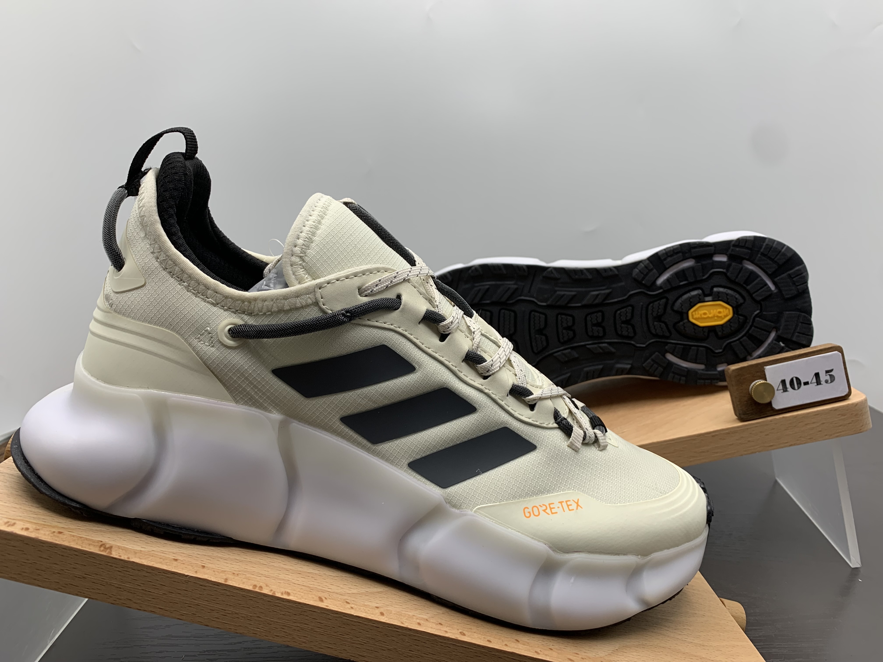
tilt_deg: -11.5
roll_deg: -1.0
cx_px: 442
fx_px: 663
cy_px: 331
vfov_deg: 53.1
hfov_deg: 67.3
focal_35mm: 26
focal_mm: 4.25
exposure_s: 1/121
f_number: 1.8
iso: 32
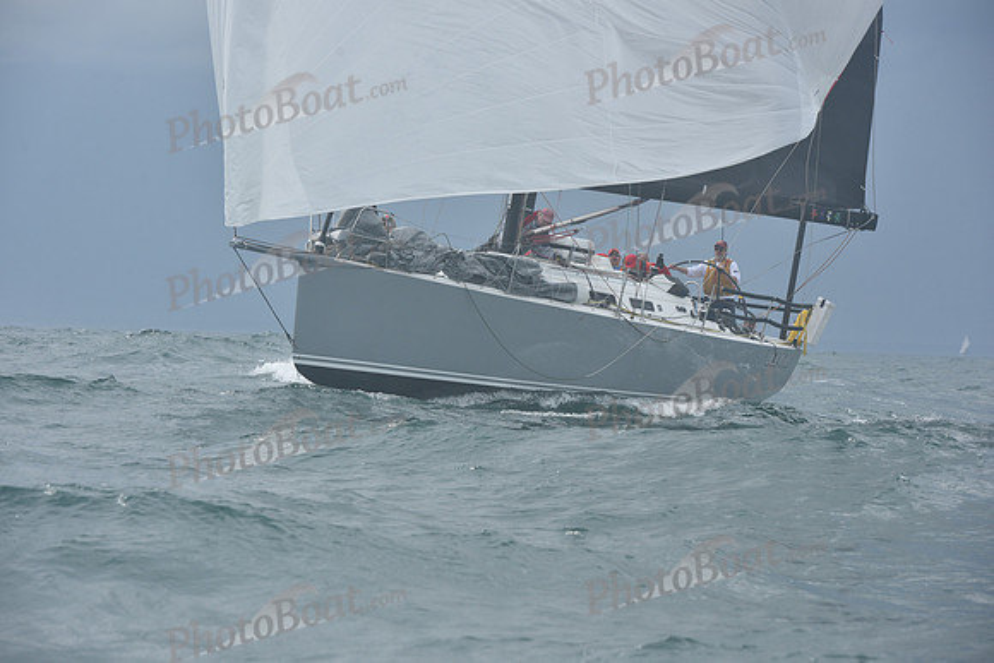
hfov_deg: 14.2
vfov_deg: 9.5
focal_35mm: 145
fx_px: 4004
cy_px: 332
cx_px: 497
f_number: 8
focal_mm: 145
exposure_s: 1/800
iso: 320
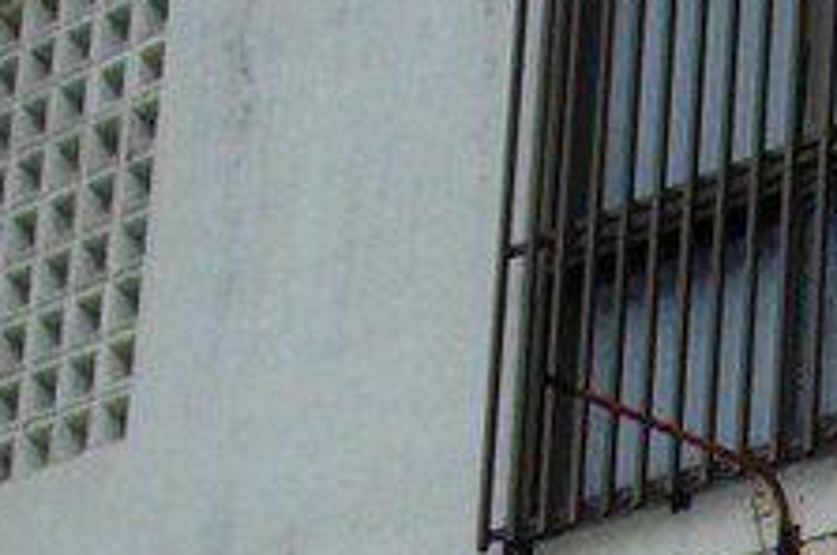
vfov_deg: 9.1
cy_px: 1354
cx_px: 1239
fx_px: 3111
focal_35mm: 134
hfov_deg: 14.4
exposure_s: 1/160
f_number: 5.6
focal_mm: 4.6
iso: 80
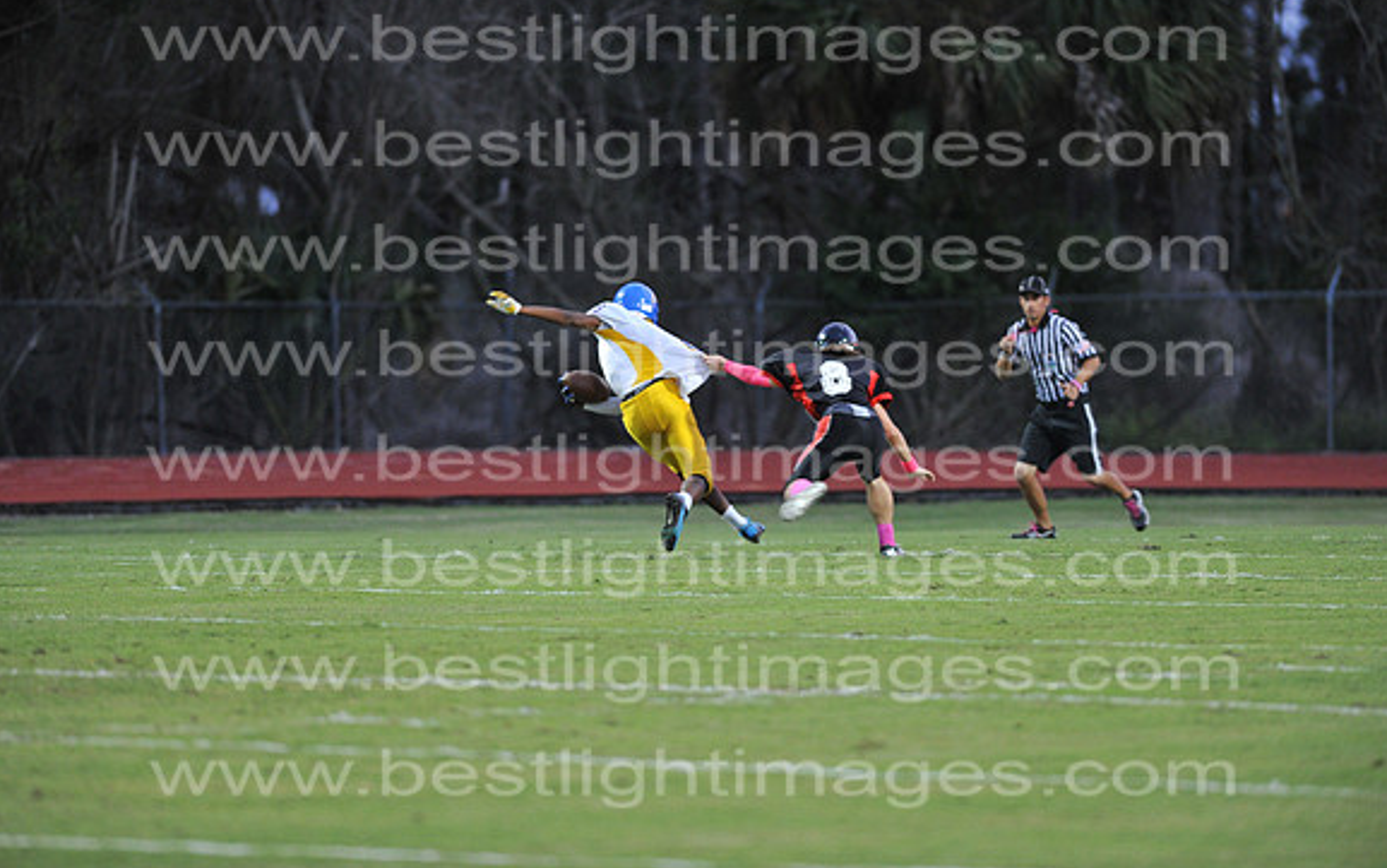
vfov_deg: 4.3
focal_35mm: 307
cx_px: 695
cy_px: 411
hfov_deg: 6.8
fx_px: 11608
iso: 3200
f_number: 4
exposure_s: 1/250
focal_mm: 300
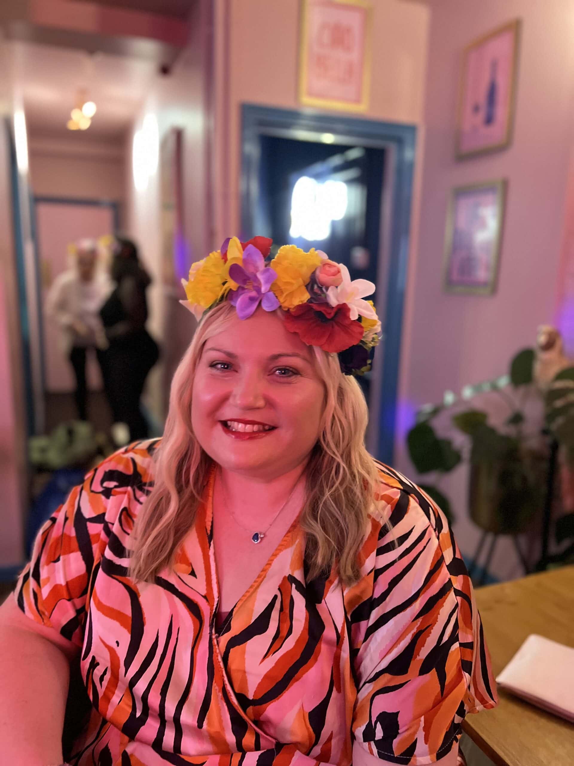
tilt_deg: -11.0
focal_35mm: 26
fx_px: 575
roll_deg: -0.9
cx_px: 287
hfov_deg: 53.1
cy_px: 383
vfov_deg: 67.3
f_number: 1.5
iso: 500
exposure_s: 1/33
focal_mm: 5.7
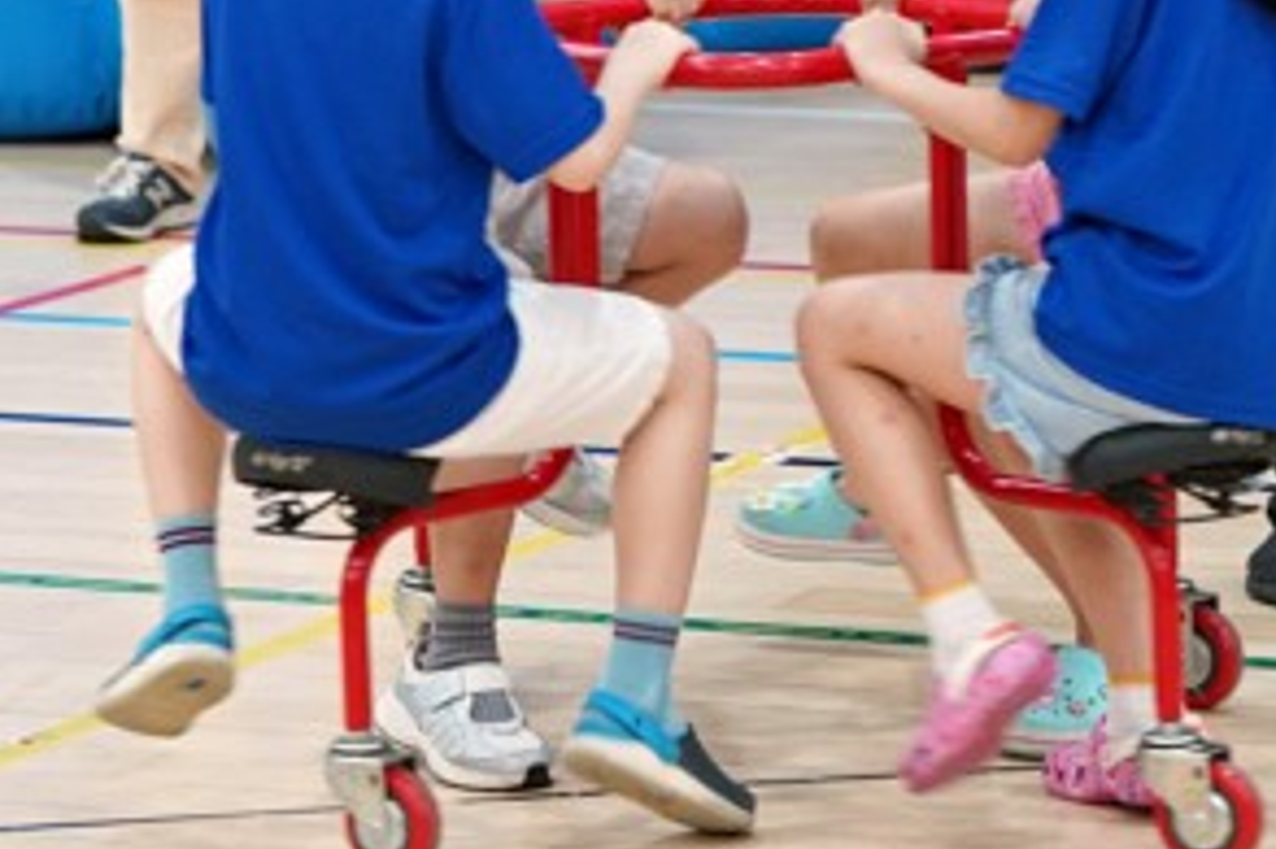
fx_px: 7616
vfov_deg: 6.3
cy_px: -239
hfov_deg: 9.6
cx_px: 488
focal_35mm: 215
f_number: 3.5
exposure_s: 1/160
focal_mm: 70
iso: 1600
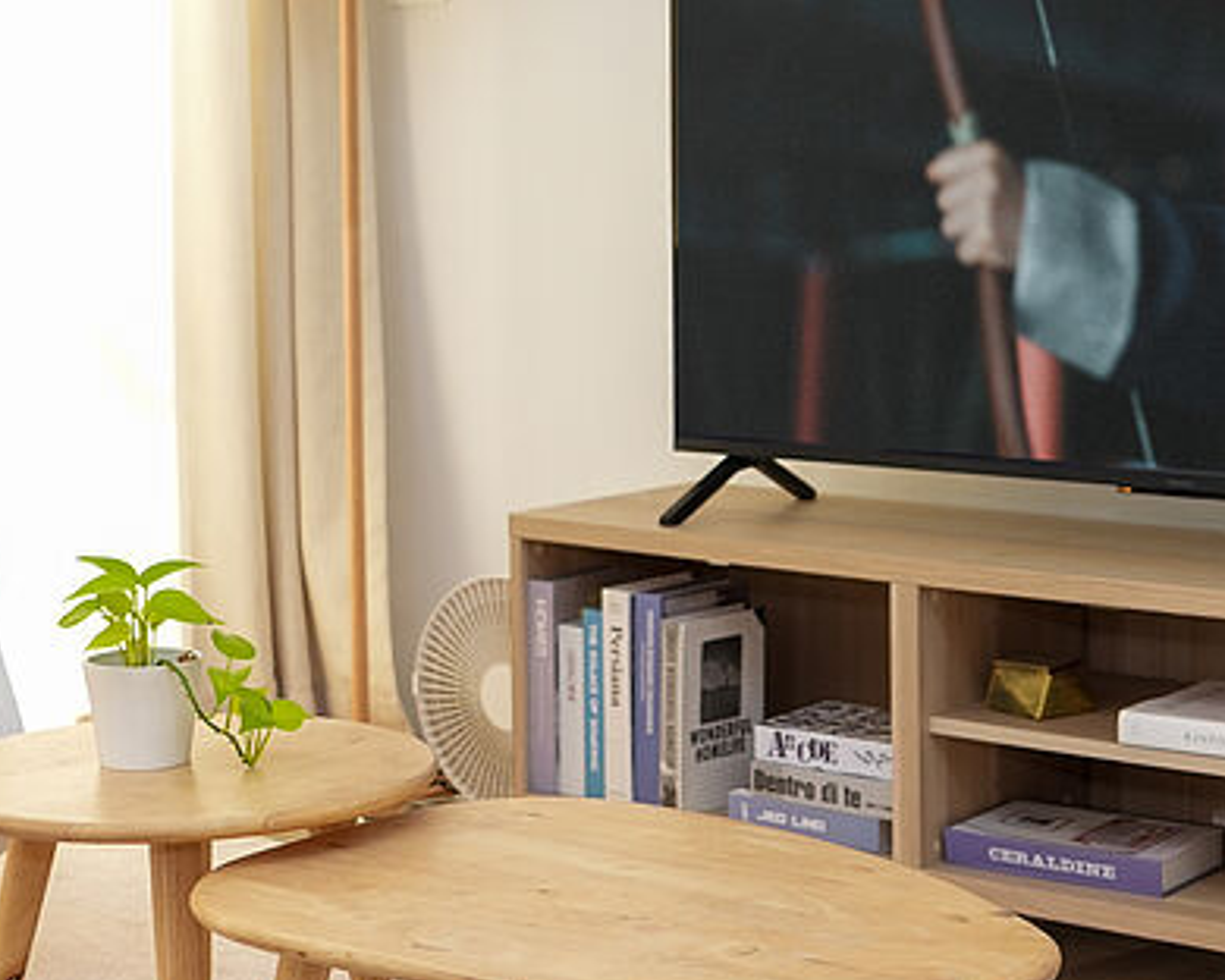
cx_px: 550
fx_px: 2755
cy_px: 413
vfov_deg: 20.2
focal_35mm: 76
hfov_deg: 25.1
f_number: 2.8
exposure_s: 1/160
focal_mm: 24
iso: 400
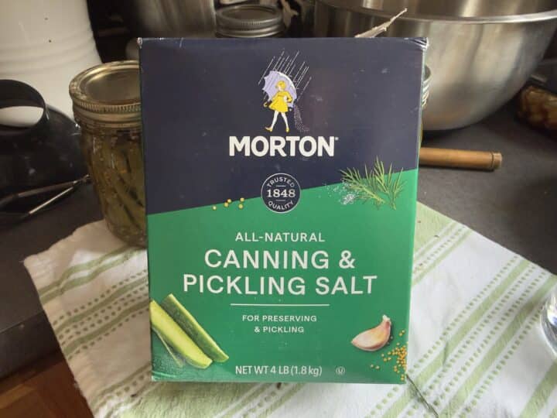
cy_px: 209
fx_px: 386
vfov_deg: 56.8
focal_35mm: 24
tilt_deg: -39.6
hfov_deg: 71.6
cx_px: 278
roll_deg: +0.1
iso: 320
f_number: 2.2
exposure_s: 1/99
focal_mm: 2.22
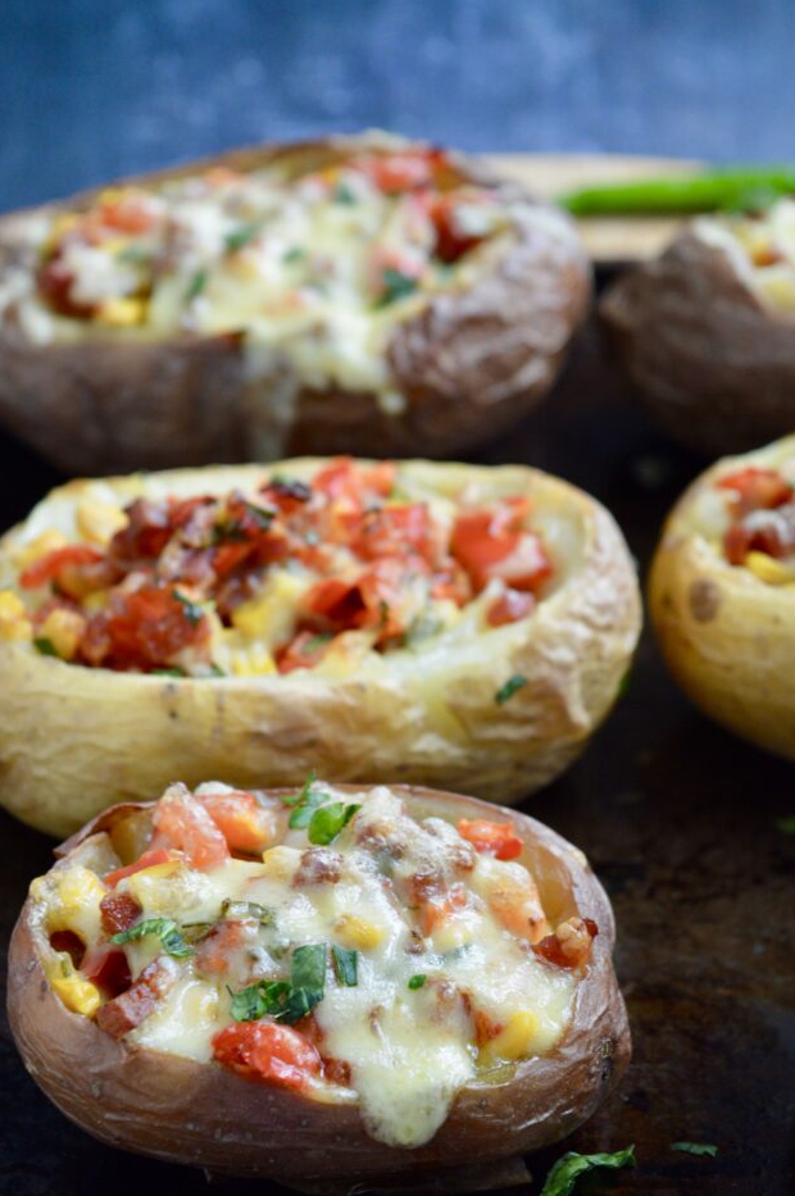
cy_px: 586
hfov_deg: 15.1
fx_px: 3006
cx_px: 369
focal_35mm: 91
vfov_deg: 22.5
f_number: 5.6
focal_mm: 55
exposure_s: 1/100
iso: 800
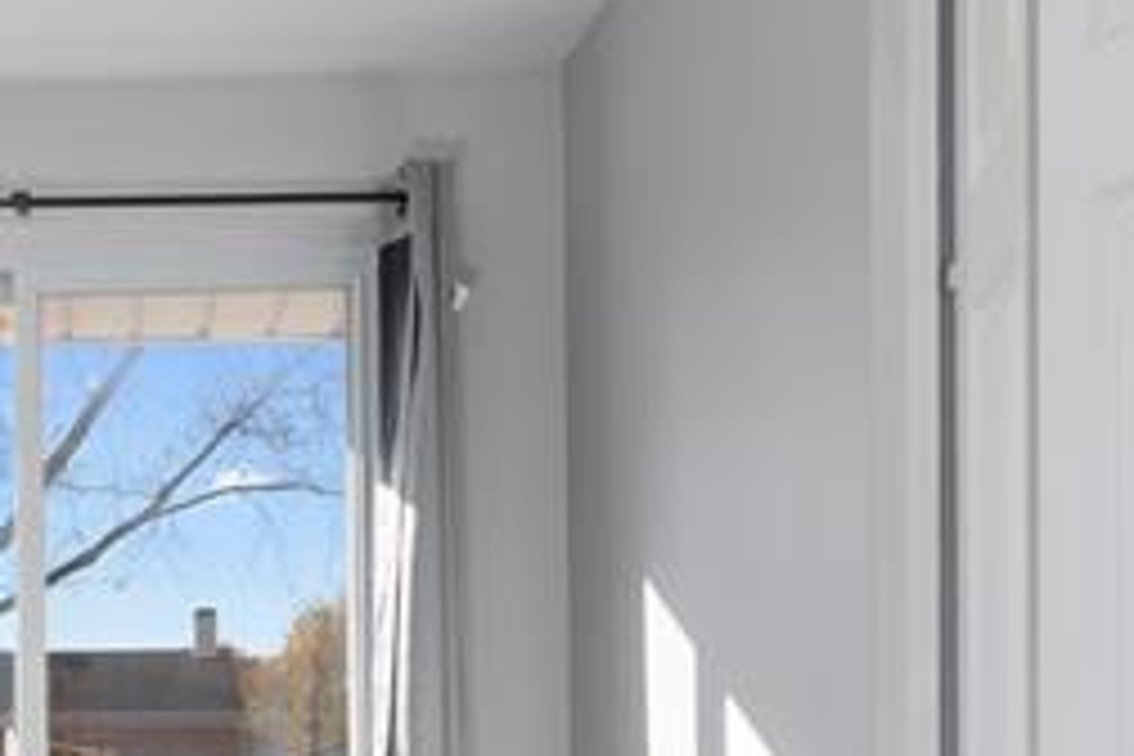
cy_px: 839
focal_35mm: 69
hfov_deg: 27.9
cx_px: 72
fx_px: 2173
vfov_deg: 18.9
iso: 320
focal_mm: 17
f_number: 9
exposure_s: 1/160
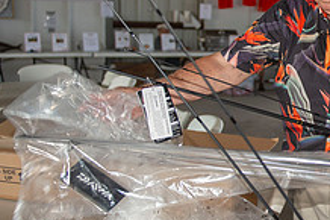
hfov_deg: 26.4
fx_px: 659
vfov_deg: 18.9
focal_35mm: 72
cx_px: 342
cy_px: 108
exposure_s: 1/100
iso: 50
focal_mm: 27
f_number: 2.8
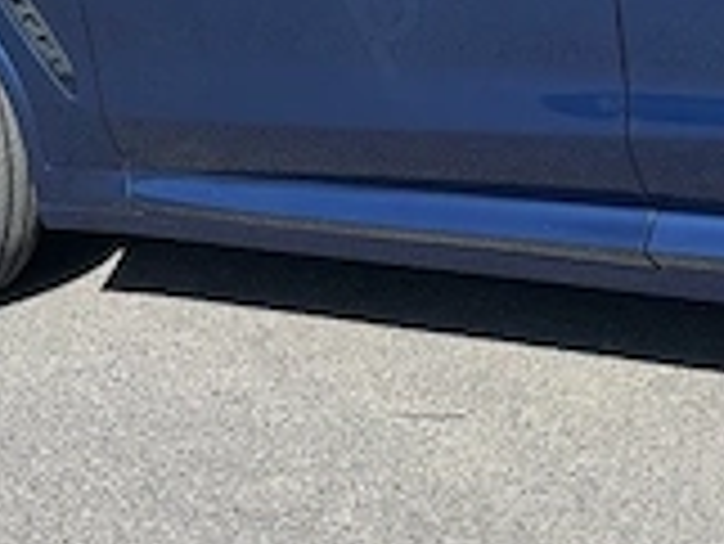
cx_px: 805
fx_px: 2030
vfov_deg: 14.7
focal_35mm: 97
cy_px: -144
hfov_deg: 19.3
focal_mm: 5.96
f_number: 1.6
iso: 50
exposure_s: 1/1328
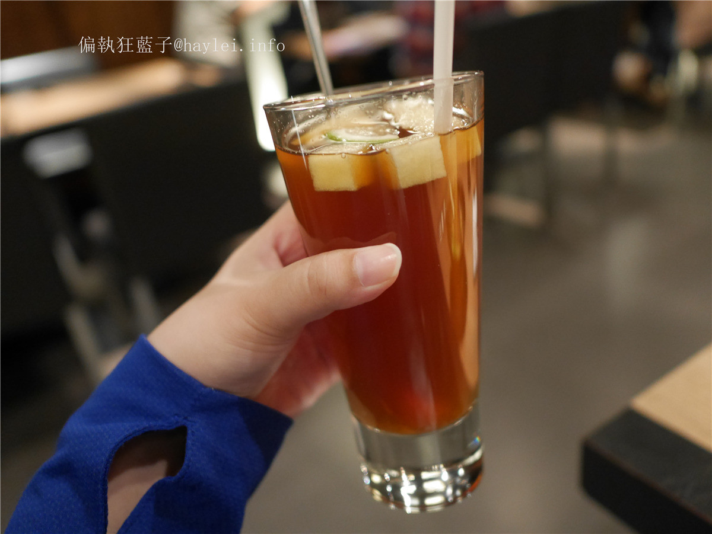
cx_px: 356
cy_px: 267
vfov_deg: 46.8
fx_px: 617
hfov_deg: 59.9
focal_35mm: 30
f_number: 1.7
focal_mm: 15
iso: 2000
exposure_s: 1/60
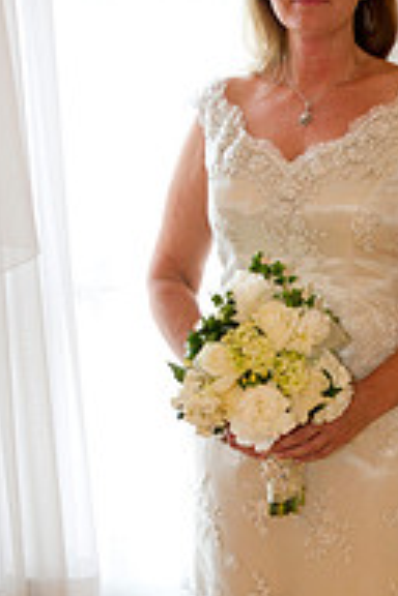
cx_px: 322
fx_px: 1244
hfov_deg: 18.0
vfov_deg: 26.9
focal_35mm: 75
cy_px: 382
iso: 1600
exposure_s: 1/80
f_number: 3.5
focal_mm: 32
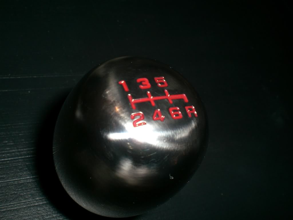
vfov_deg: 37.7
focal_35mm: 38
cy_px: 110
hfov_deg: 49.0
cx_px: 146
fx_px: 322
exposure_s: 1/60
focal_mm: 6.3
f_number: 4.4
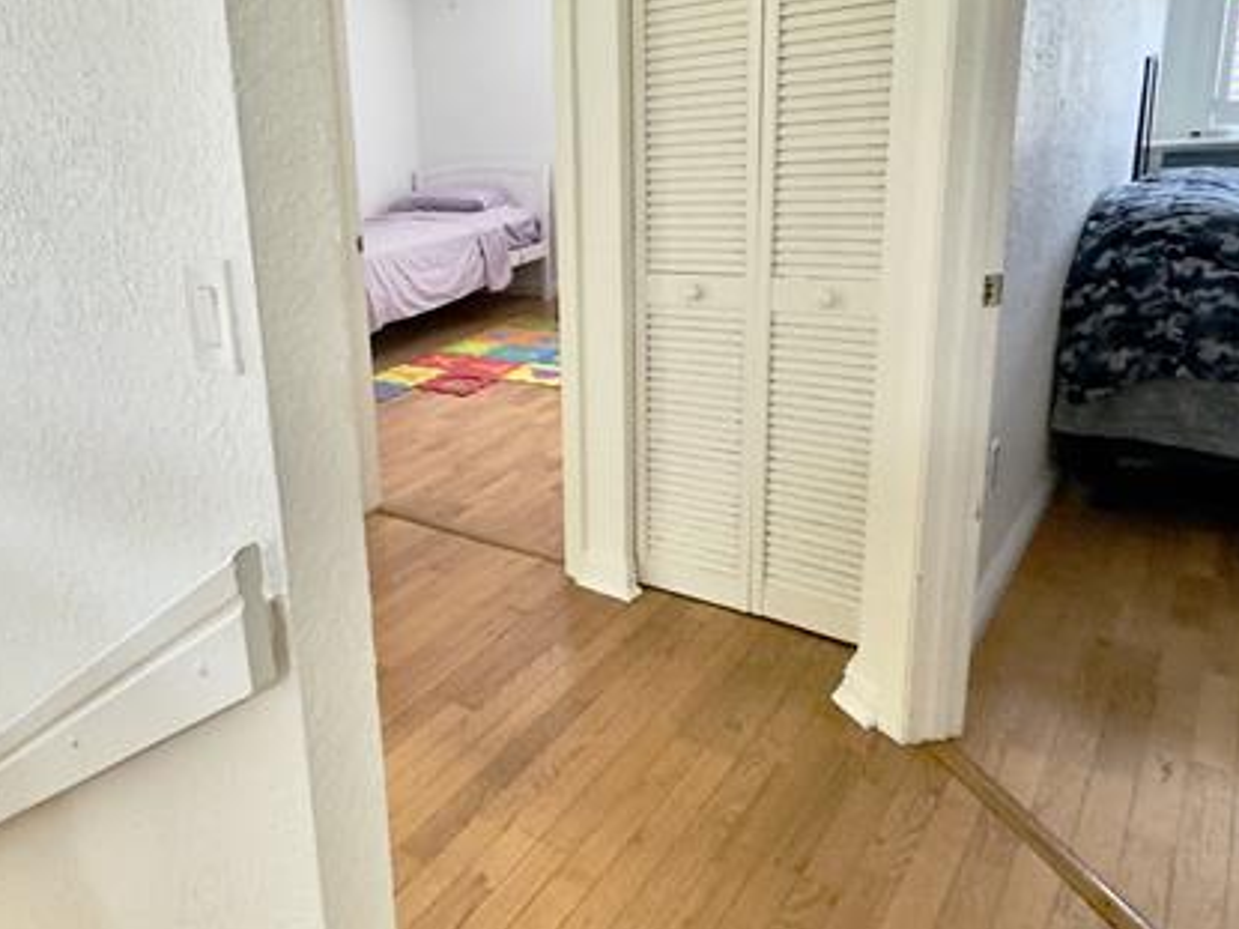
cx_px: 269
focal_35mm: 27
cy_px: 367
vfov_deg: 51.0
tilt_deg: -14.9
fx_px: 966
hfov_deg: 60.7
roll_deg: +5.7
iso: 250
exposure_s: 1/120
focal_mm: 2.22
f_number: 2.2
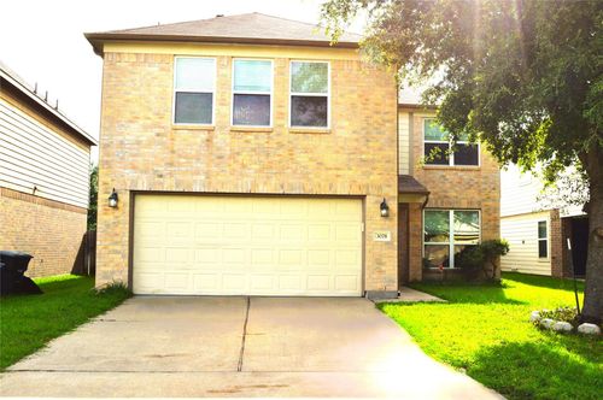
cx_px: 302
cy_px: 200
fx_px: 602
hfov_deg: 53.2
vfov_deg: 36.8
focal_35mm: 36
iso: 400
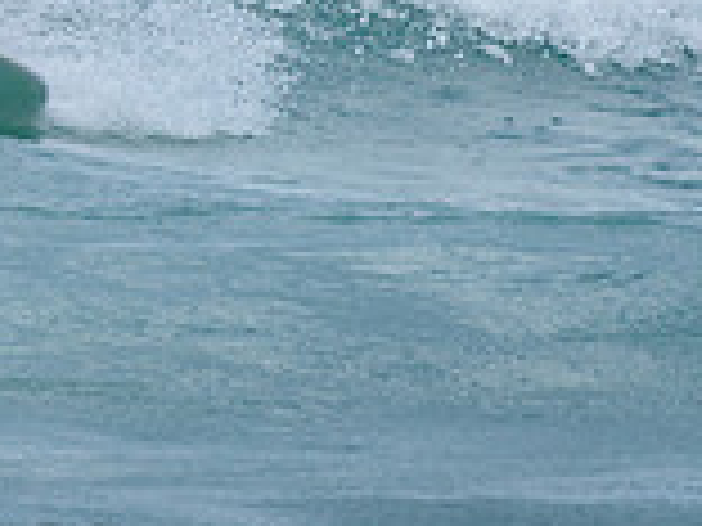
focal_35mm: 2190
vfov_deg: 0.7
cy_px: -170
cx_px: -343
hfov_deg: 0.9
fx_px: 44412
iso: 160
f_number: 5.6
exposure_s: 1/2000
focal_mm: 500
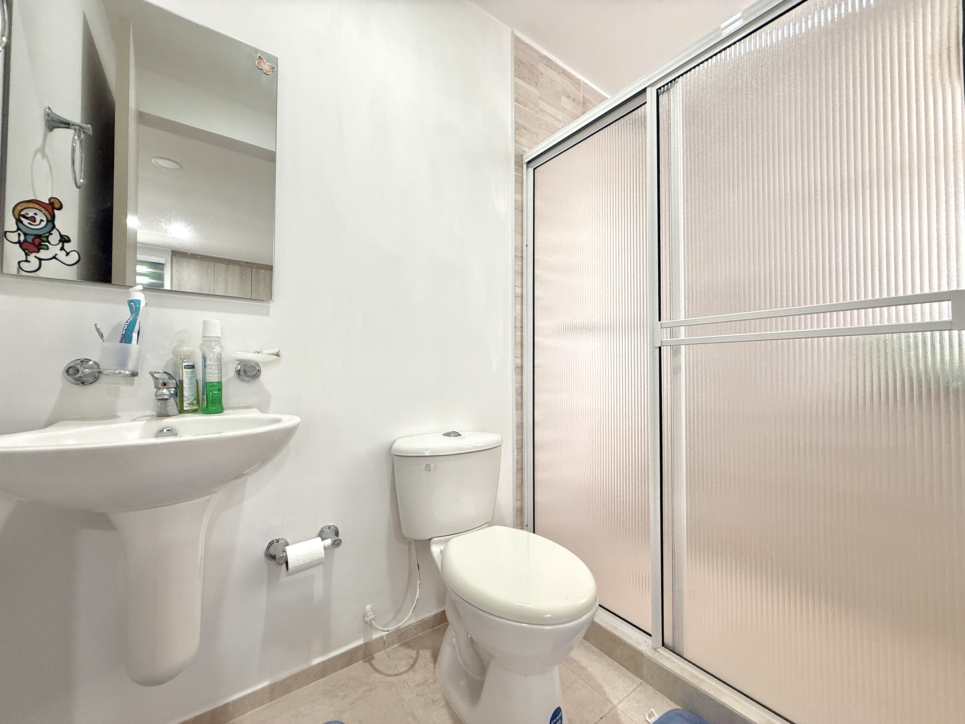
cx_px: 482
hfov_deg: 102.1
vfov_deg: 85.7
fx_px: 390
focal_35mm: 14
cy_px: 362
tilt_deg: +1.1
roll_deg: -0.1
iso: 320
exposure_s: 1/68
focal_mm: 2.22
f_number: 2.2
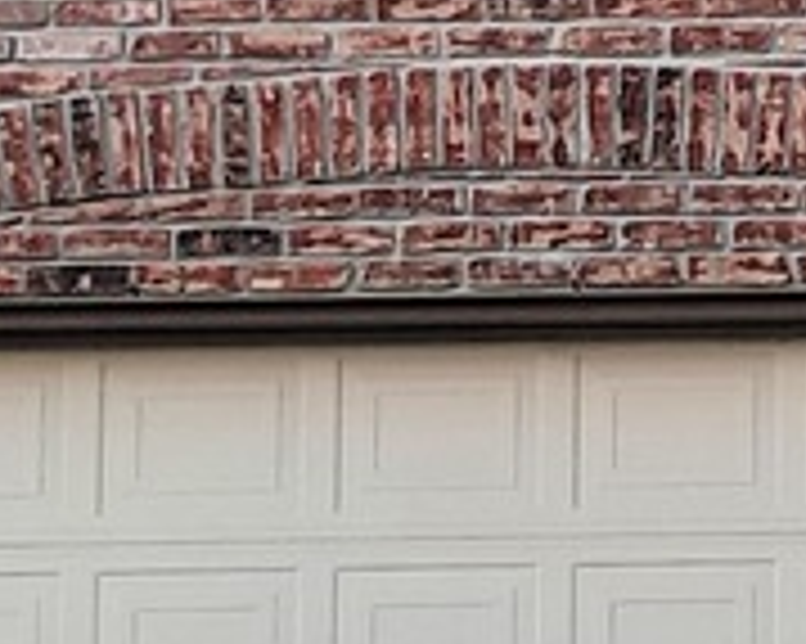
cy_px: 811
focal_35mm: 196
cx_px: 2319
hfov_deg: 8.5
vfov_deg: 7.8
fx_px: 4673
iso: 50
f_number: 2
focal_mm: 4.6
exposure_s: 1/120
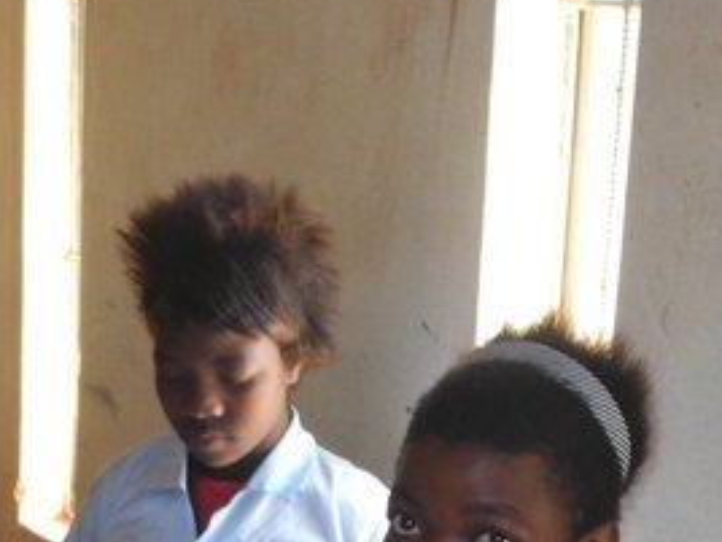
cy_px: 952
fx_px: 2232
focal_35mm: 107
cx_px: -3
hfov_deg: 17.9
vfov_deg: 12.7
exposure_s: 1/34.3
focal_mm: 6
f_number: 2.8
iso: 200
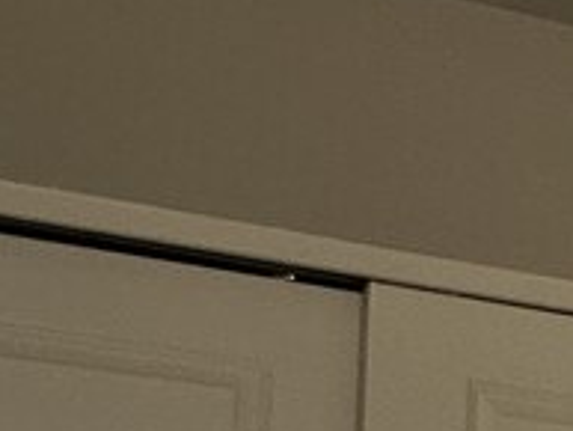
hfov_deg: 12.0
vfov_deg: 10.0
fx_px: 2369
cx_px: 1202
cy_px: 693
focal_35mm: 143
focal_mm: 2.69
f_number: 1.9
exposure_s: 1/120
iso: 64
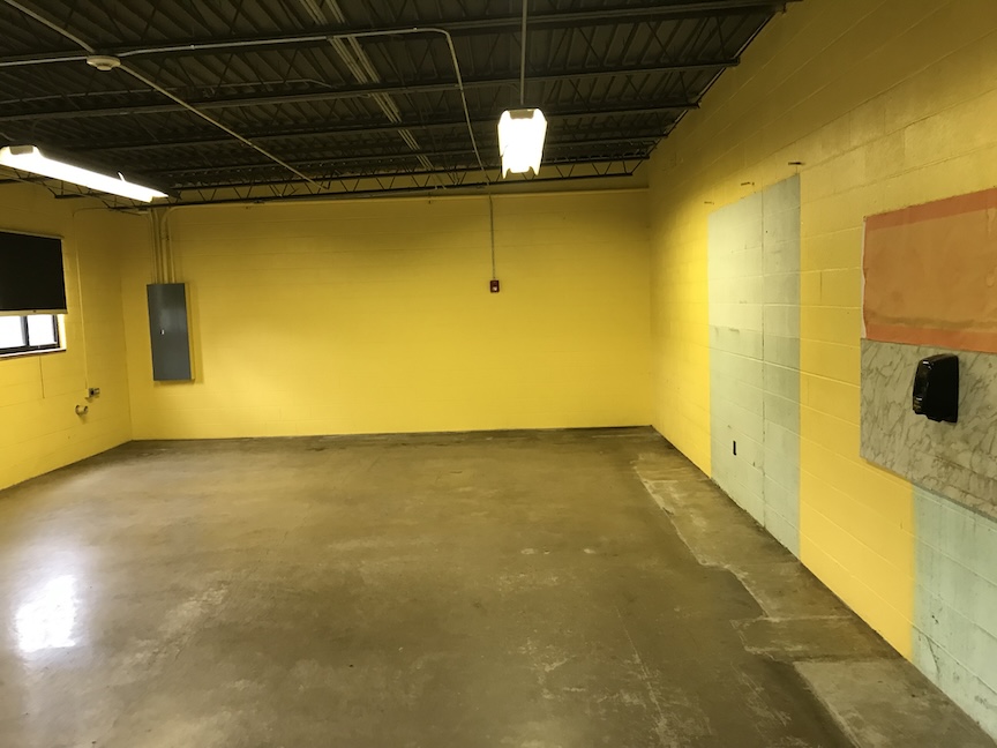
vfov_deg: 49.7
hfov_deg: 63.4
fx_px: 806
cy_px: 374
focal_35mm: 28
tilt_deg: -6.4
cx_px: 498
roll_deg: +1.8
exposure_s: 1/17
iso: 40
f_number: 1.8
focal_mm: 3.99
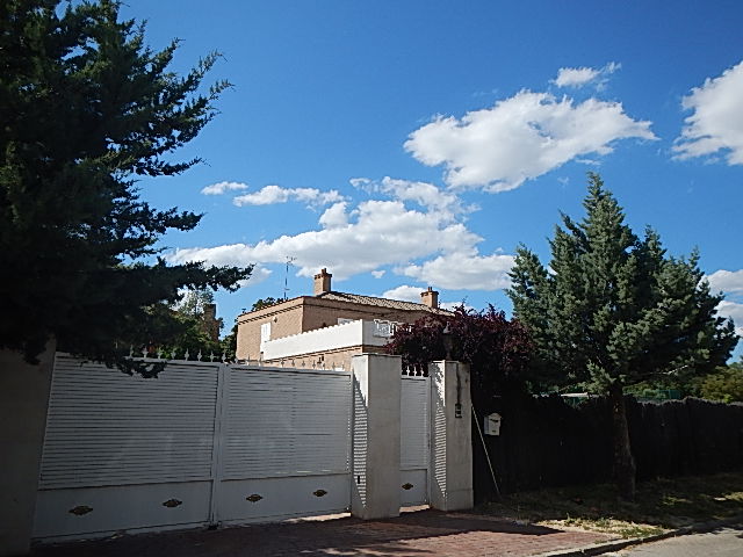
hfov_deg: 63.4
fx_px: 601
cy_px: 278
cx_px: 372
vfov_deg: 49.7
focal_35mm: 28
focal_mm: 5
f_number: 3.9
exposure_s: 1/1500
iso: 125
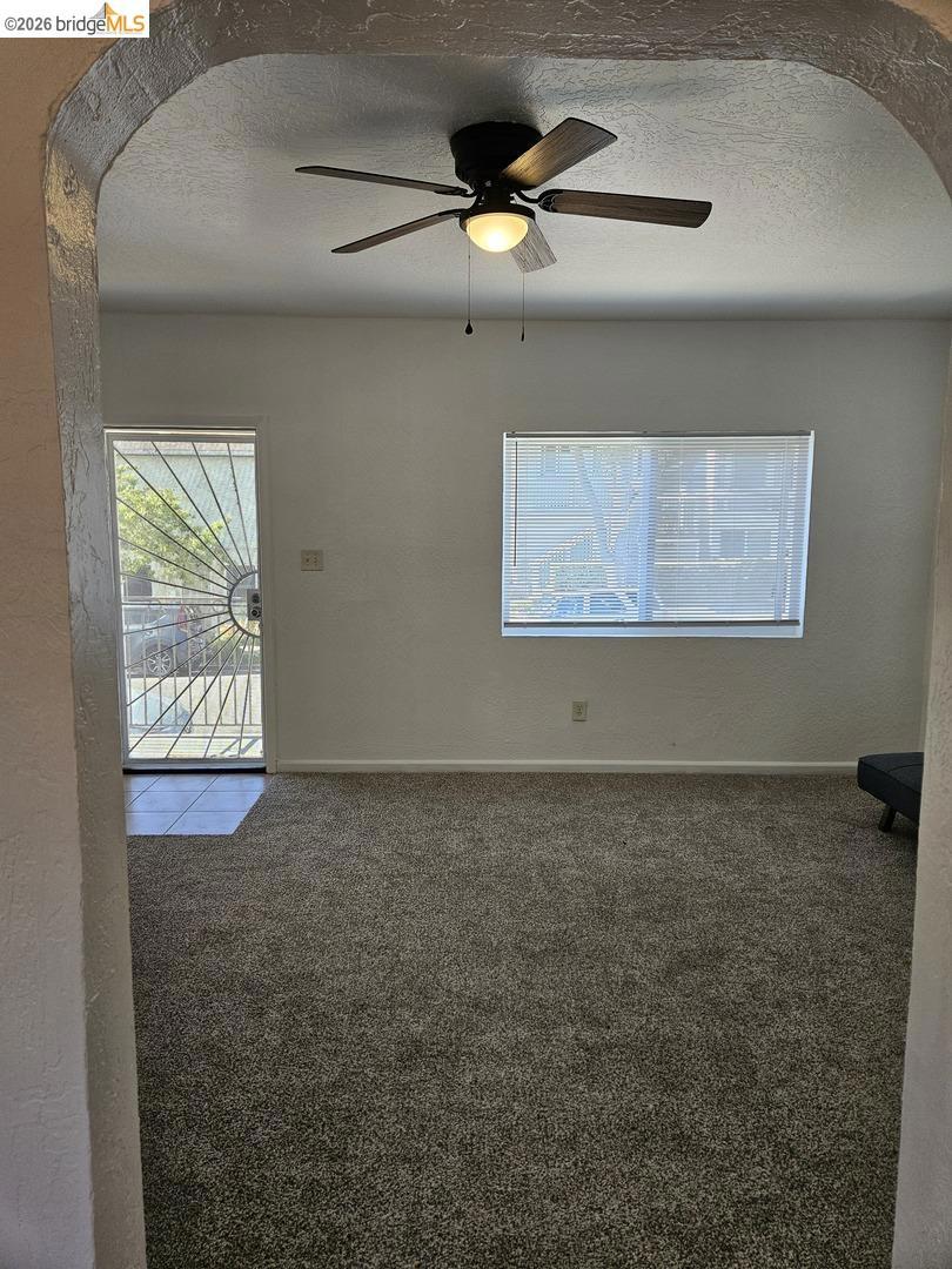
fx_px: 843
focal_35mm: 23
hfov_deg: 58.9
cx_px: 476
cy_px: 634
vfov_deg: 73.9
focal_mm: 5.4
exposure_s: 1/120
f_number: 1.8
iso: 80
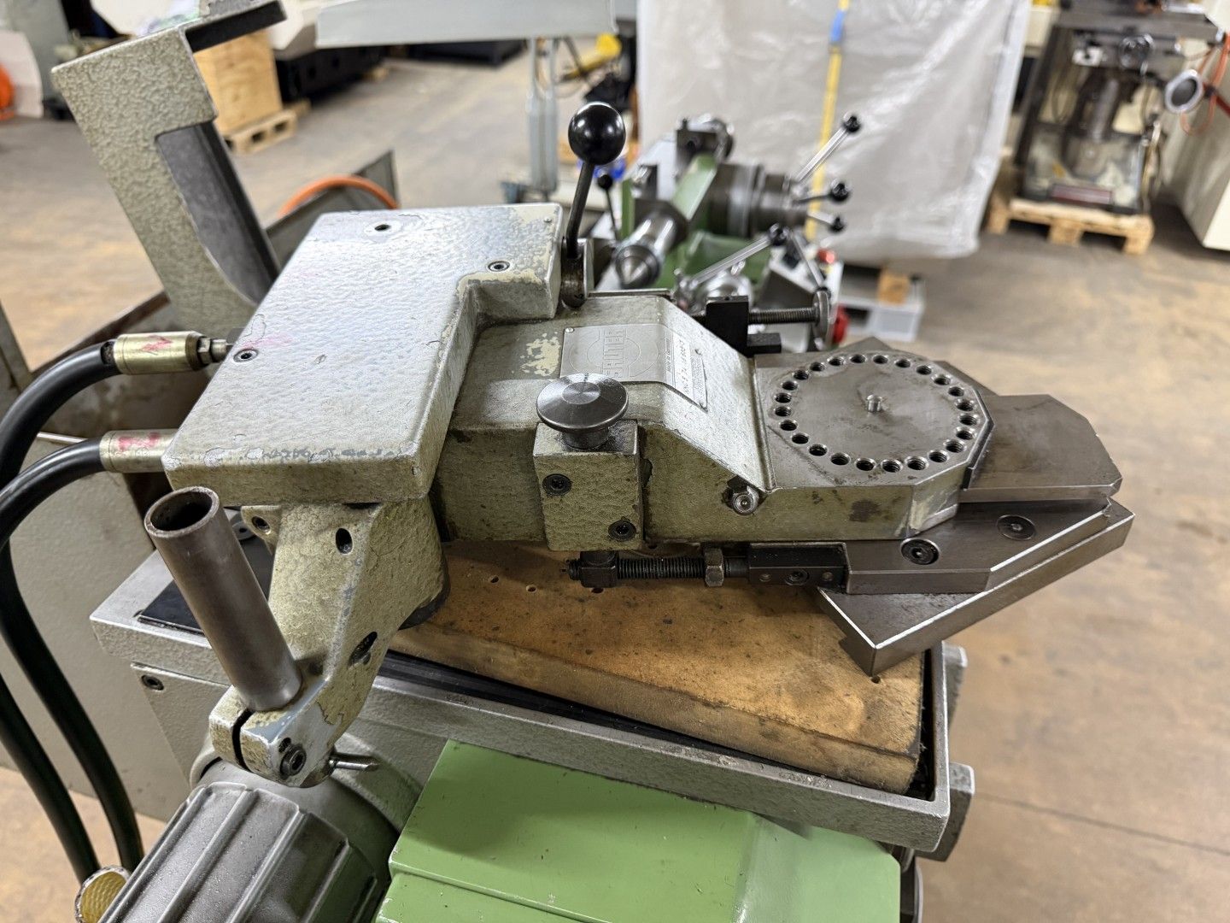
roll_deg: -2.3
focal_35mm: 24
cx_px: 615
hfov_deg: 71.6
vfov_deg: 56.8
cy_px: 462
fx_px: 853
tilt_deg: -36.2
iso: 400
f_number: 1.78
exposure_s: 1/50
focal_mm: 6.76
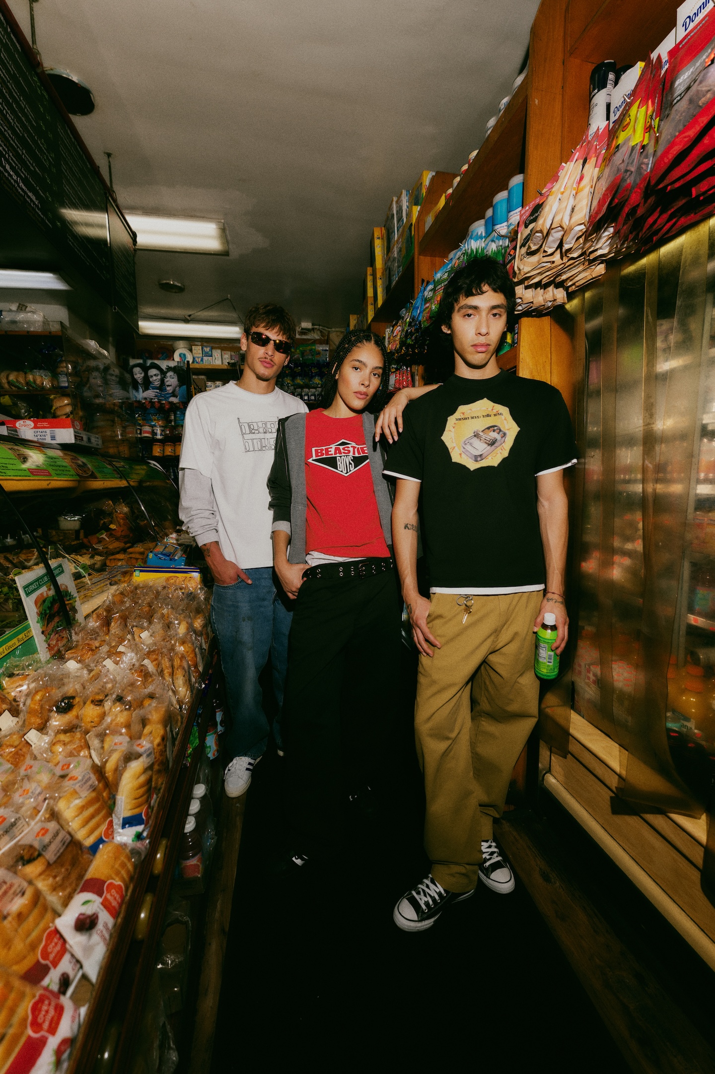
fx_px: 418
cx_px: 358
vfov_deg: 104.3
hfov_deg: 81.1
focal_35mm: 14
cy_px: 537
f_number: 4
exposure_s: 1/200
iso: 125
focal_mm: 14
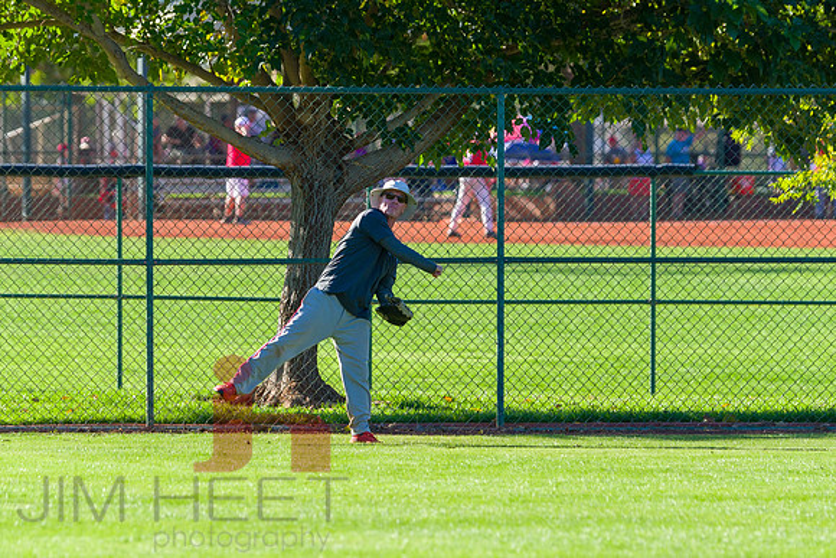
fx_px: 9915
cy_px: 246
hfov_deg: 4.8
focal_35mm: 427
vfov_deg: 3.2
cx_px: 387
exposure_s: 1/1250
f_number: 5.6
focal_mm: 280
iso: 400
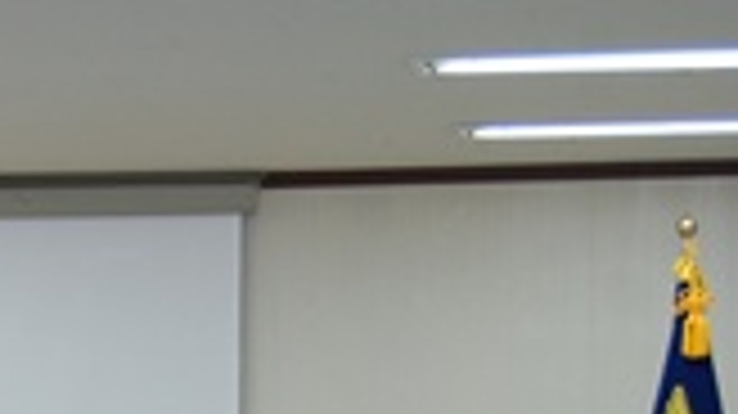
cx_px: -162
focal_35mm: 163
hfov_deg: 12.9
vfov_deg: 7.3
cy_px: 652
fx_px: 3188
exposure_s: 1/60
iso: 400
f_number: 4.5
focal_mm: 34
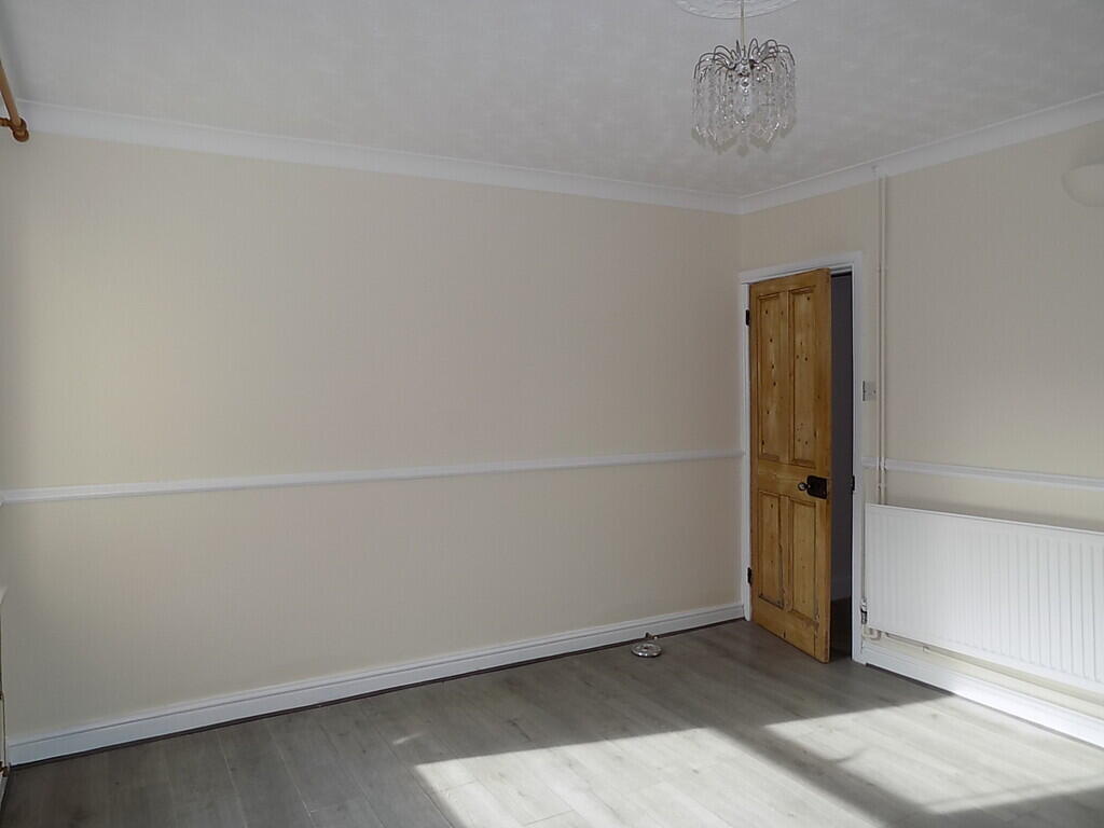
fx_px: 765
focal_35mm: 24
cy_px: 414
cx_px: 552
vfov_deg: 56.8
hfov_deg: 71.6
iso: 80
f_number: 3.1
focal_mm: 4.3
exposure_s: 1/80
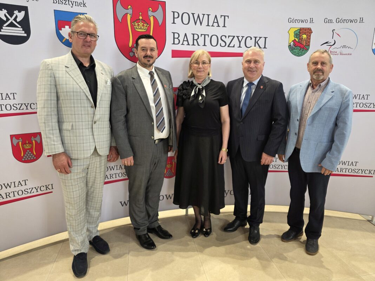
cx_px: 188
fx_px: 249
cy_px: 140
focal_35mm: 23
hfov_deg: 73.9
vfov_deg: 58.9
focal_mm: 6.3
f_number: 1.7
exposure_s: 1/60
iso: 160
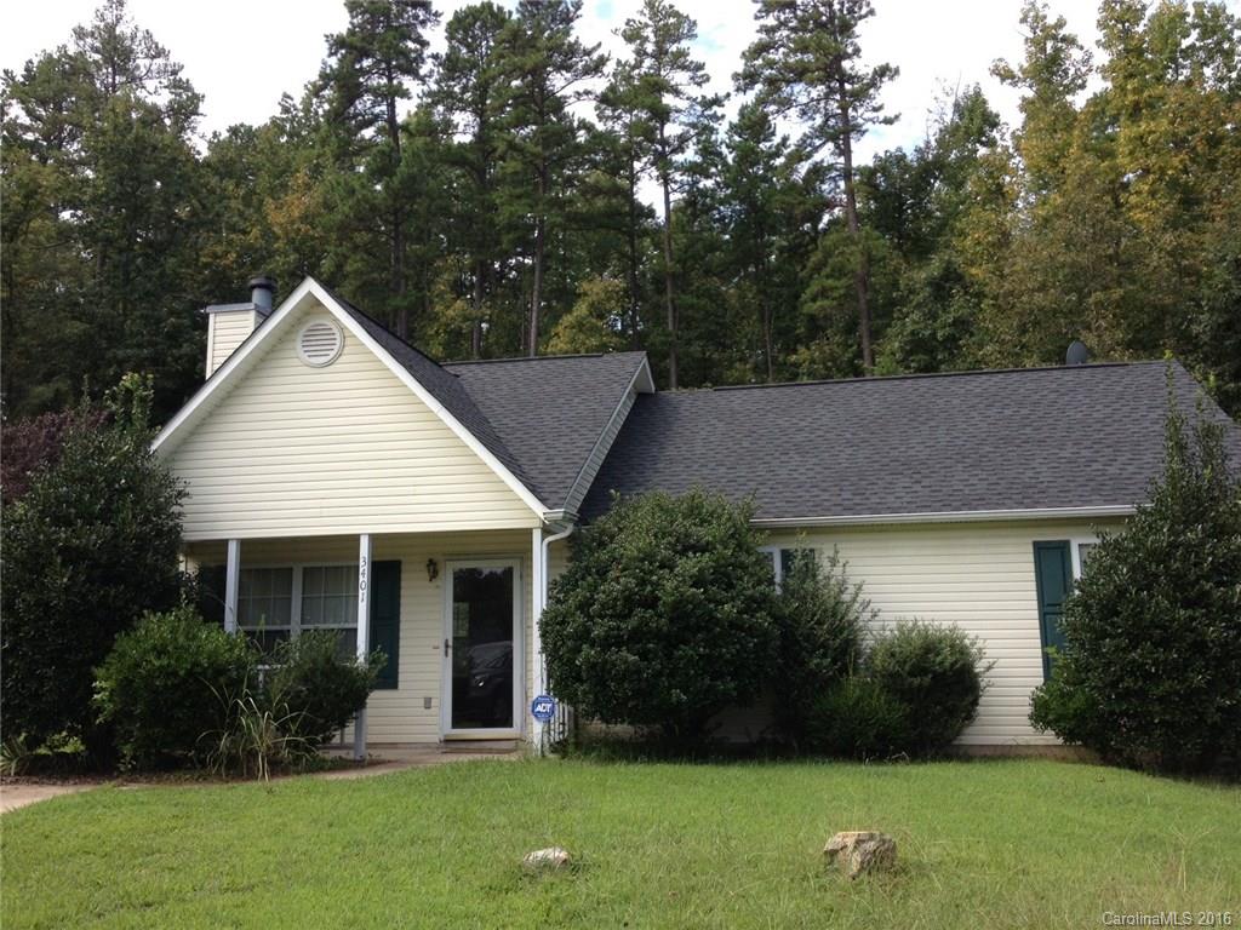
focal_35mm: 35
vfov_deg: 40.7
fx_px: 1255
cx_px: 620
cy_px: 465
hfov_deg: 52.6
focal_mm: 4.28
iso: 50
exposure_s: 1/746
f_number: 2.4
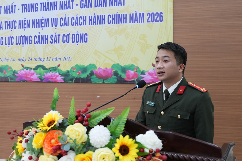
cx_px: 121
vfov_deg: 36.8
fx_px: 242
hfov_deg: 53.1
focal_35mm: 36
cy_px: 80
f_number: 4
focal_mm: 24
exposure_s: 1/160
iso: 1600
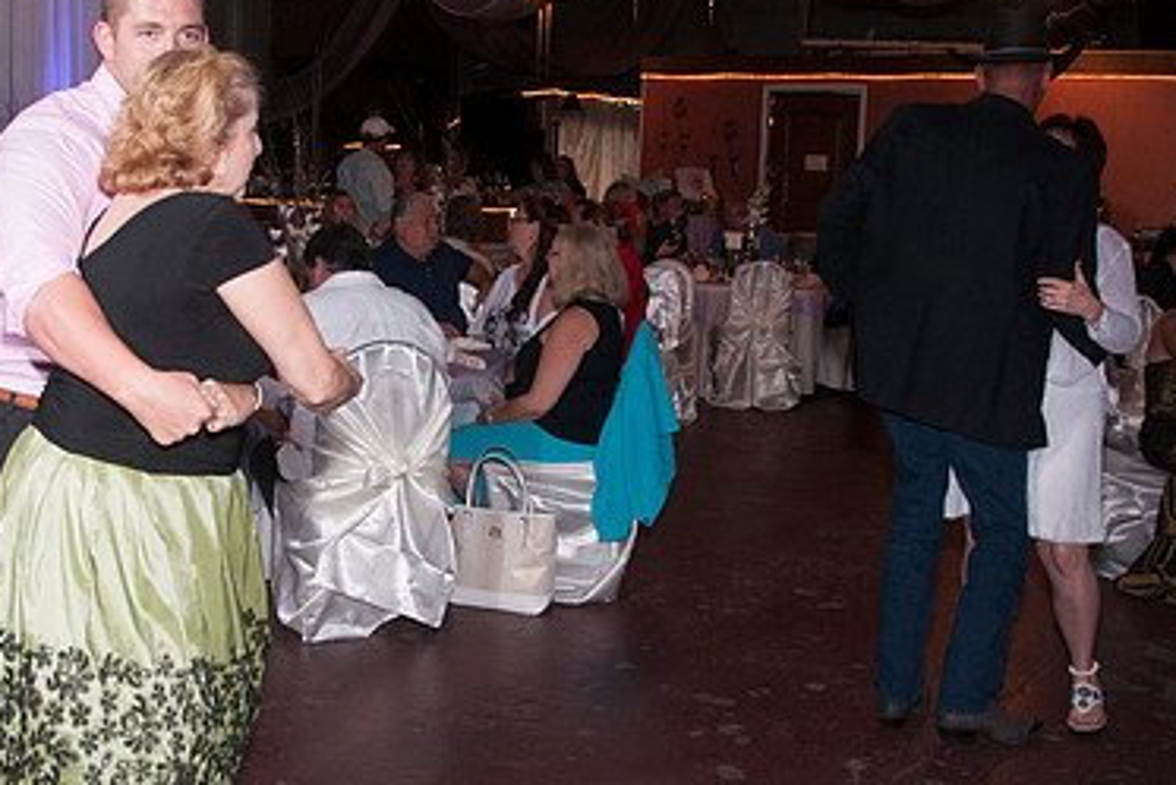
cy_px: 433
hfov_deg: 42.3
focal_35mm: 46
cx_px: 418
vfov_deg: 29.3
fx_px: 1503
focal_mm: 18
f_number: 5.6
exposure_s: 1/30
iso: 400
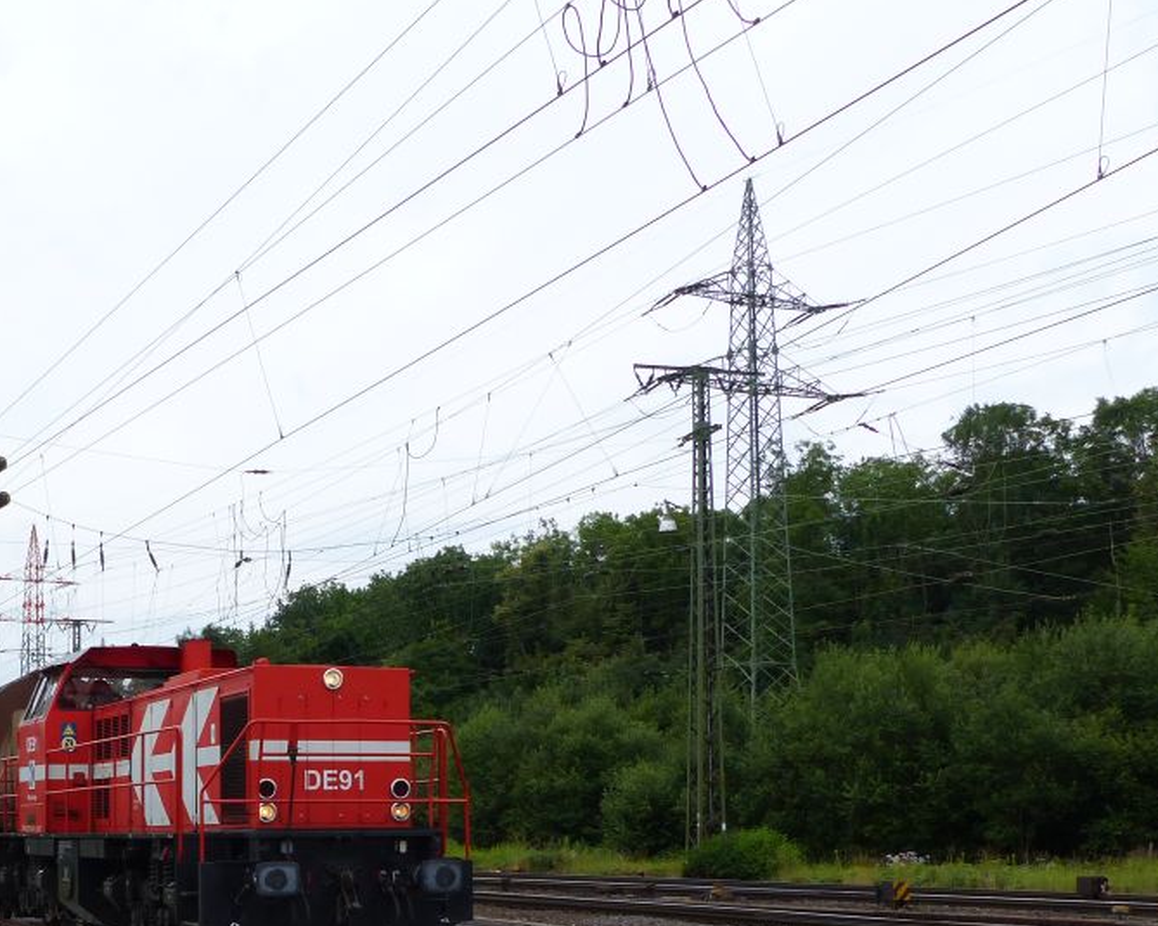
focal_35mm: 56
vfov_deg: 26.6
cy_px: 743
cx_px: 256
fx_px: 1919
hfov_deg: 32.8
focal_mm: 5.7
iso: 100
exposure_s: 1/800
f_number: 3.5
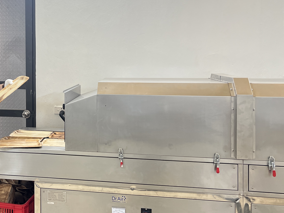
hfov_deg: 40.1
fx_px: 369
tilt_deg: -0.4
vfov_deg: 31.9
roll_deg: +0.5
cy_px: 68
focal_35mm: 45
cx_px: 50
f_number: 1.5
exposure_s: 1/100
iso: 125
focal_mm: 5.7
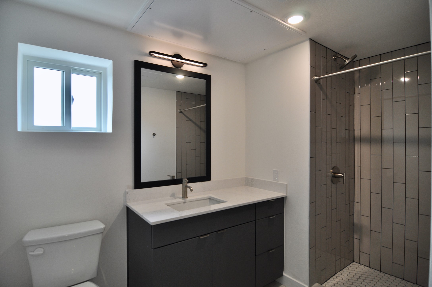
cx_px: 216
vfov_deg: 67.2
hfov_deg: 90.1
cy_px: 144
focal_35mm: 18
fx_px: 216
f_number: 4.5
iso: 250
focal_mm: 12
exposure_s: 1/80
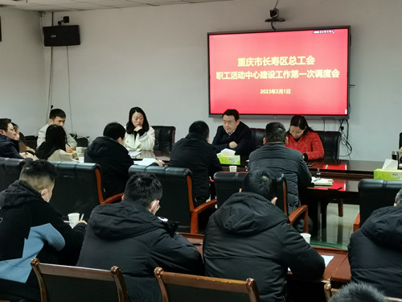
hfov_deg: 35.5
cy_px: 151
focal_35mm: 54
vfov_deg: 27.0
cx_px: 201
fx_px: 627
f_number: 1.9
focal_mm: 4.94
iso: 320
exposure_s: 1/33.3
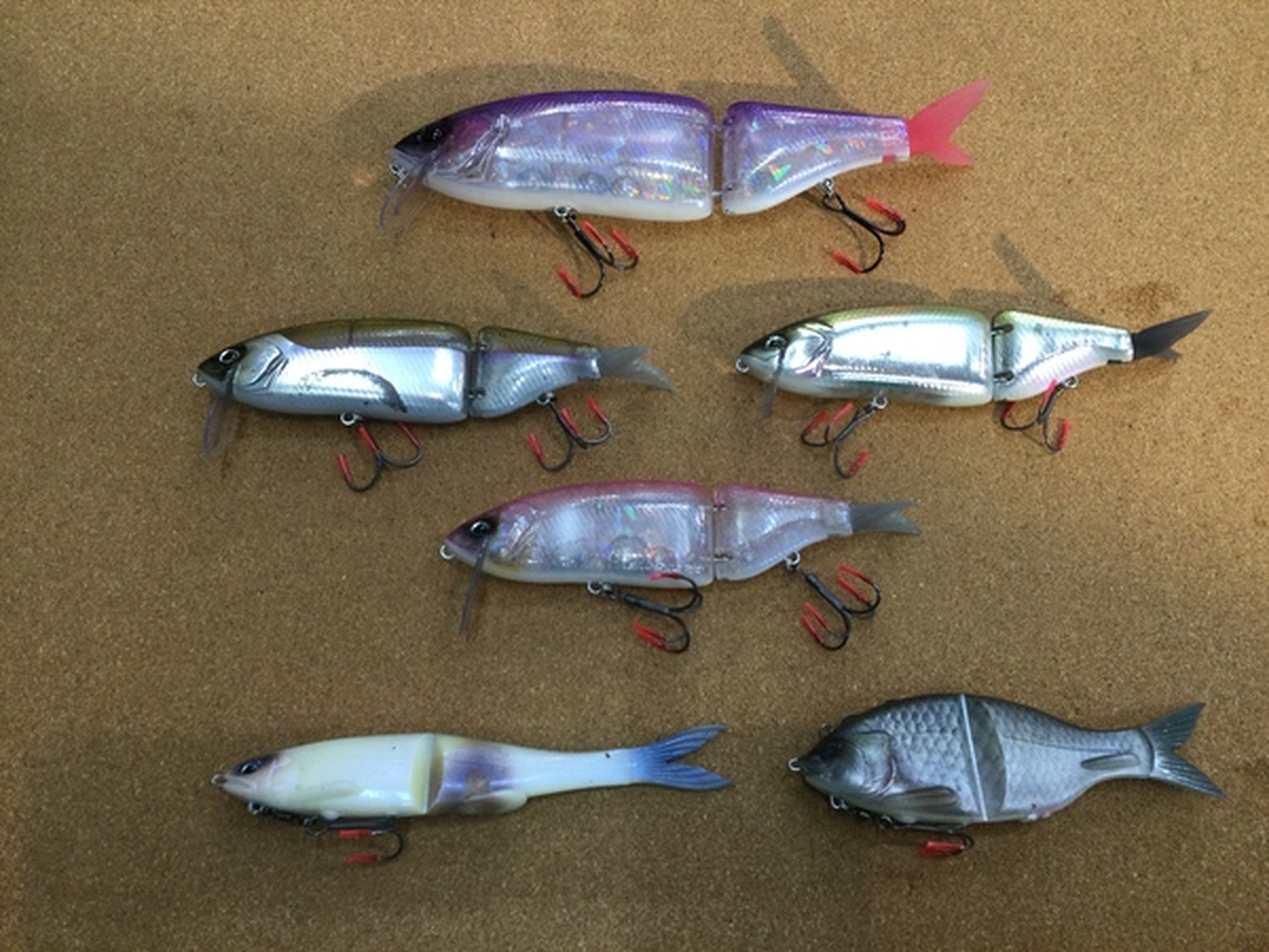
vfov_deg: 45.4
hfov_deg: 58.4
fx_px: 1136
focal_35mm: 31
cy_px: 476
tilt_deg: -76.4
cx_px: 634
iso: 25
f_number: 2.4
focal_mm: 3.3
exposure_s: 1/30
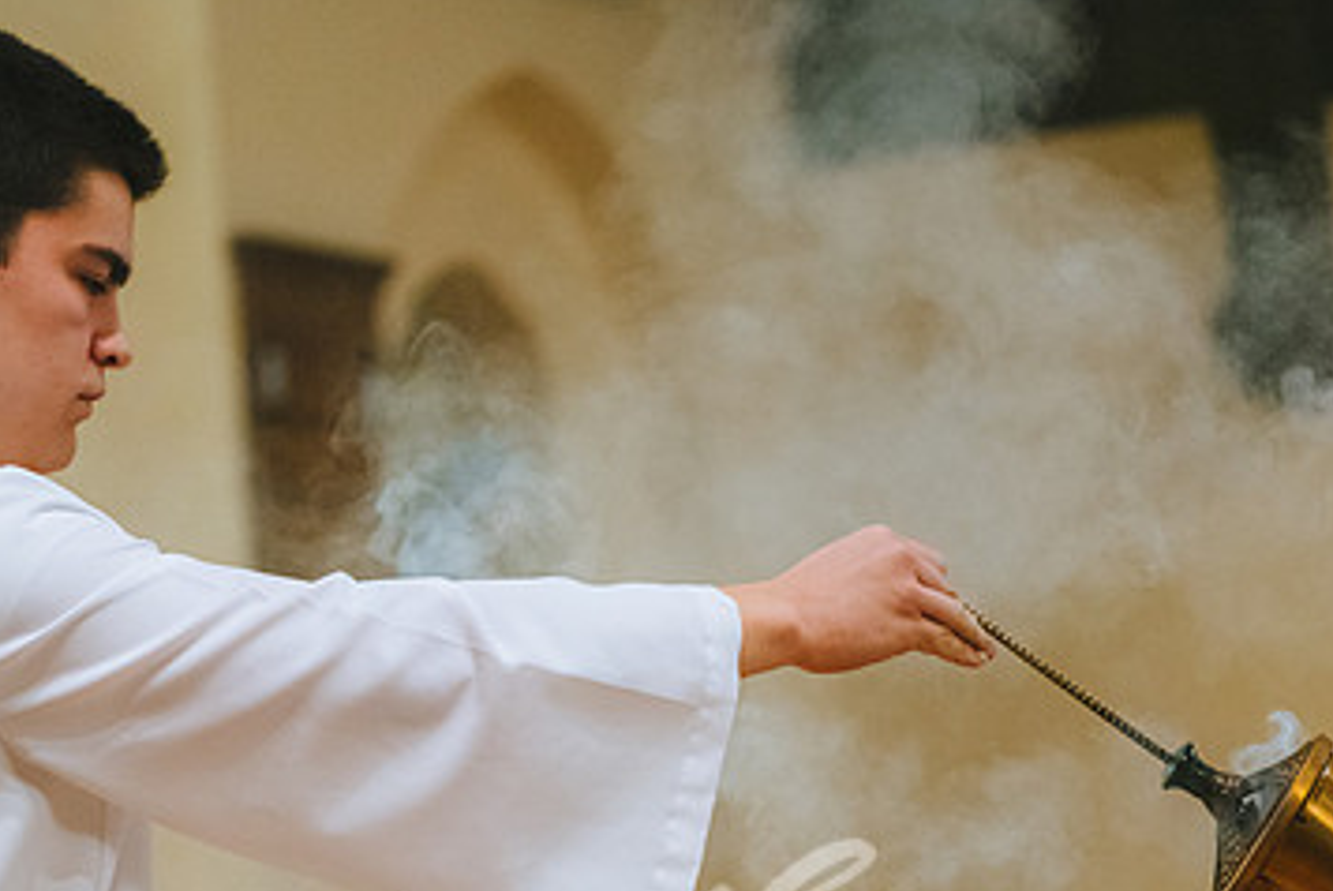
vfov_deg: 8.0
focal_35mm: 171
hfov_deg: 12.0
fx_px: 6337
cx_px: 659
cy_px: 627
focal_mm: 105
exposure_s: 1/500
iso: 4000
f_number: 2.8
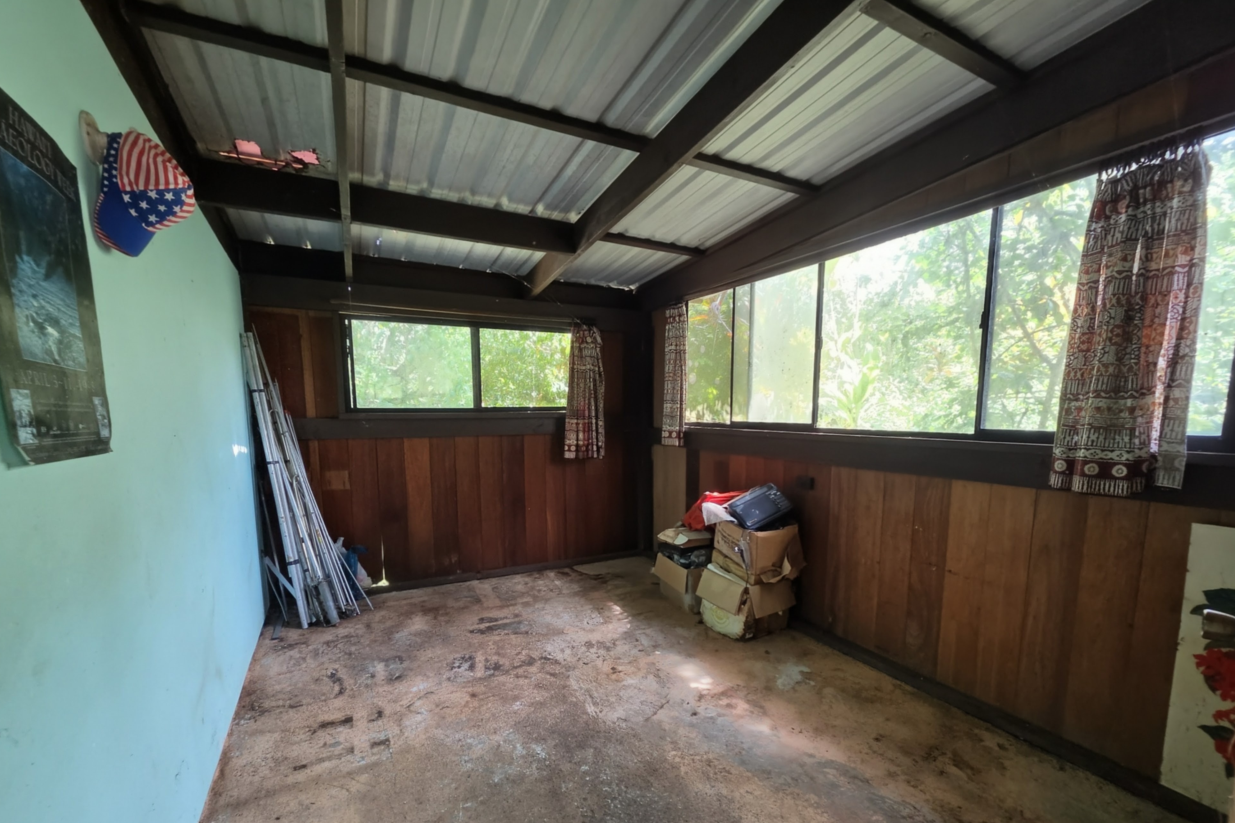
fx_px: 480
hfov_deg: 104.2
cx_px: 630
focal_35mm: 14
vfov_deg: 80.6
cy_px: 477
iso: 250
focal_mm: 2.2
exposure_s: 1/60
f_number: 2.2
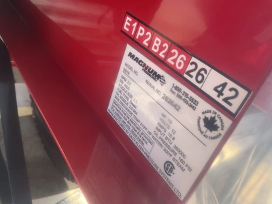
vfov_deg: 48.2
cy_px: 102
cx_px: 136
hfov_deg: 61.7
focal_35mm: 29
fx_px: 228
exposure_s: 1/195
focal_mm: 3
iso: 25
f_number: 1.8
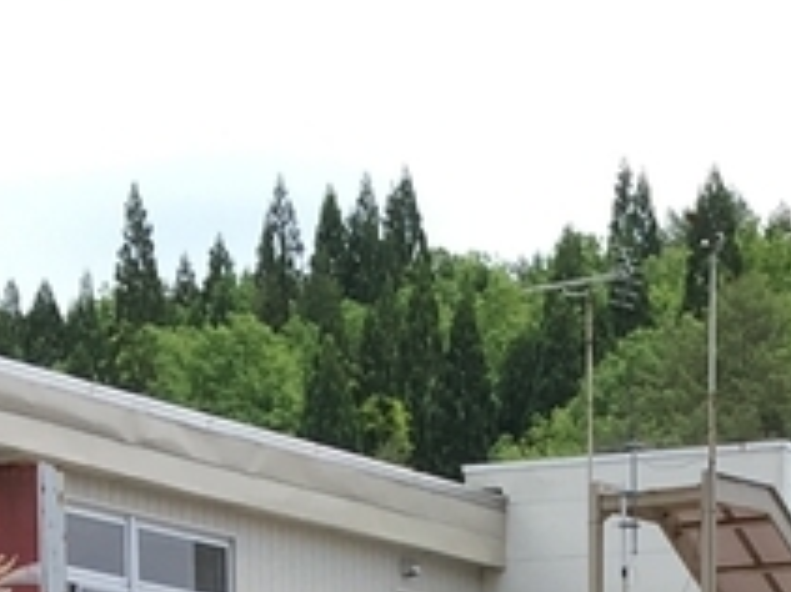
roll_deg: -2.4
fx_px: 3768
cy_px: 1626
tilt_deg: -9.5
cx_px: 784
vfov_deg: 8.0
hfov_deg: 11.9
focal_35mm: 165
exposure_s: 1/615
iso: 25
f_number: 2.2
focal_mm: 4.15
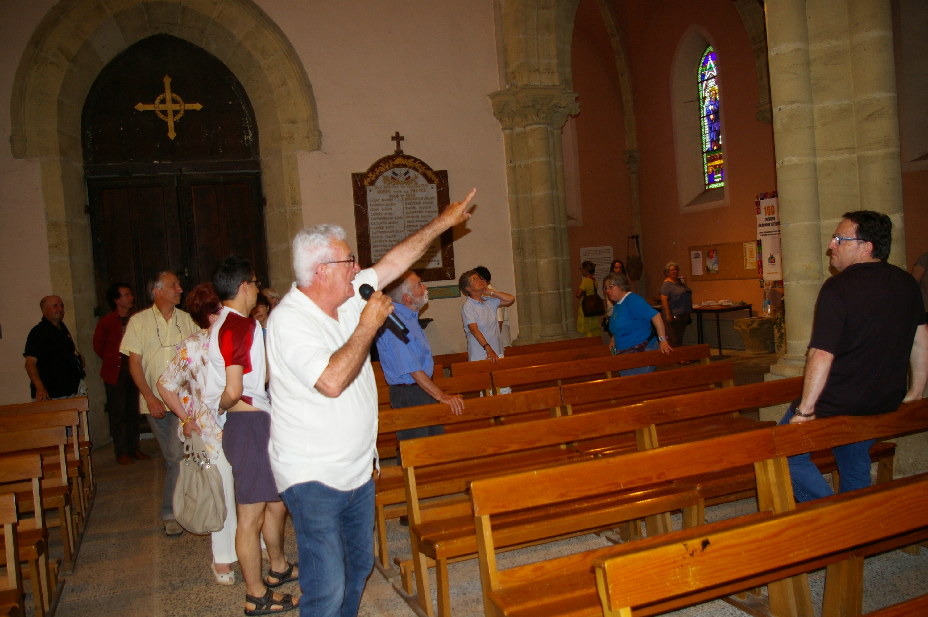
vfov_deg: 41.6
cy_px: 308
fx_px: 811
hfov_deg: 59.5
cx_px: 464
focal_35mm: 32
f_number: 4.5
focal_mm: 21
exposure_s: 1/30
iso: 400
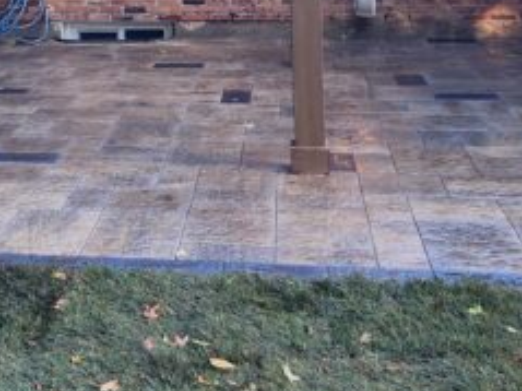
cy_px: -72
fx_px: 1115
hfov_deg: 25.5
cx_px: 50
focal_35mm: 74
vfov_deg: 18.8
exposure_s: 1/180
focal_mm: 6.4
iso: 80
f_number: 1.8
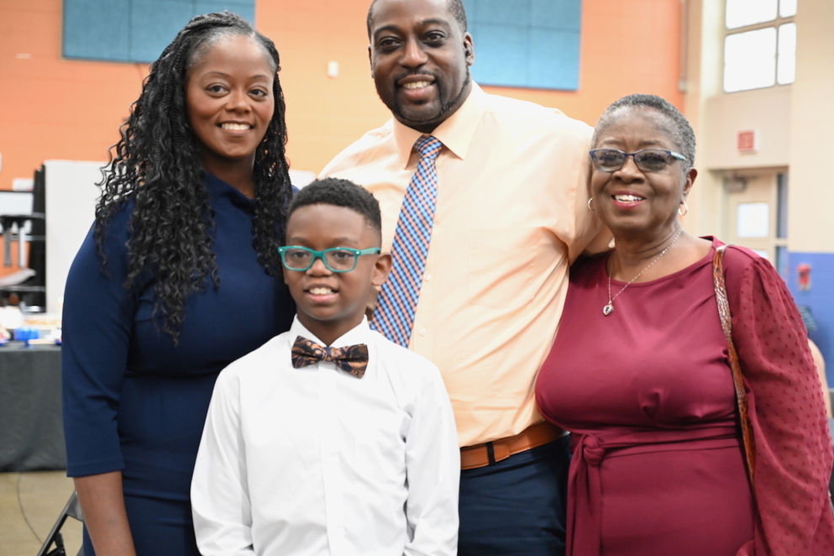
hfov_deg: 30.5
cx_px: 424
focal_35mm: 66
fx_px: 1529
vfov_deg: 20.6
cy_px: 271
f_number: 4
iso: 4000
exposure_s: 1/60
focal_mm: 64
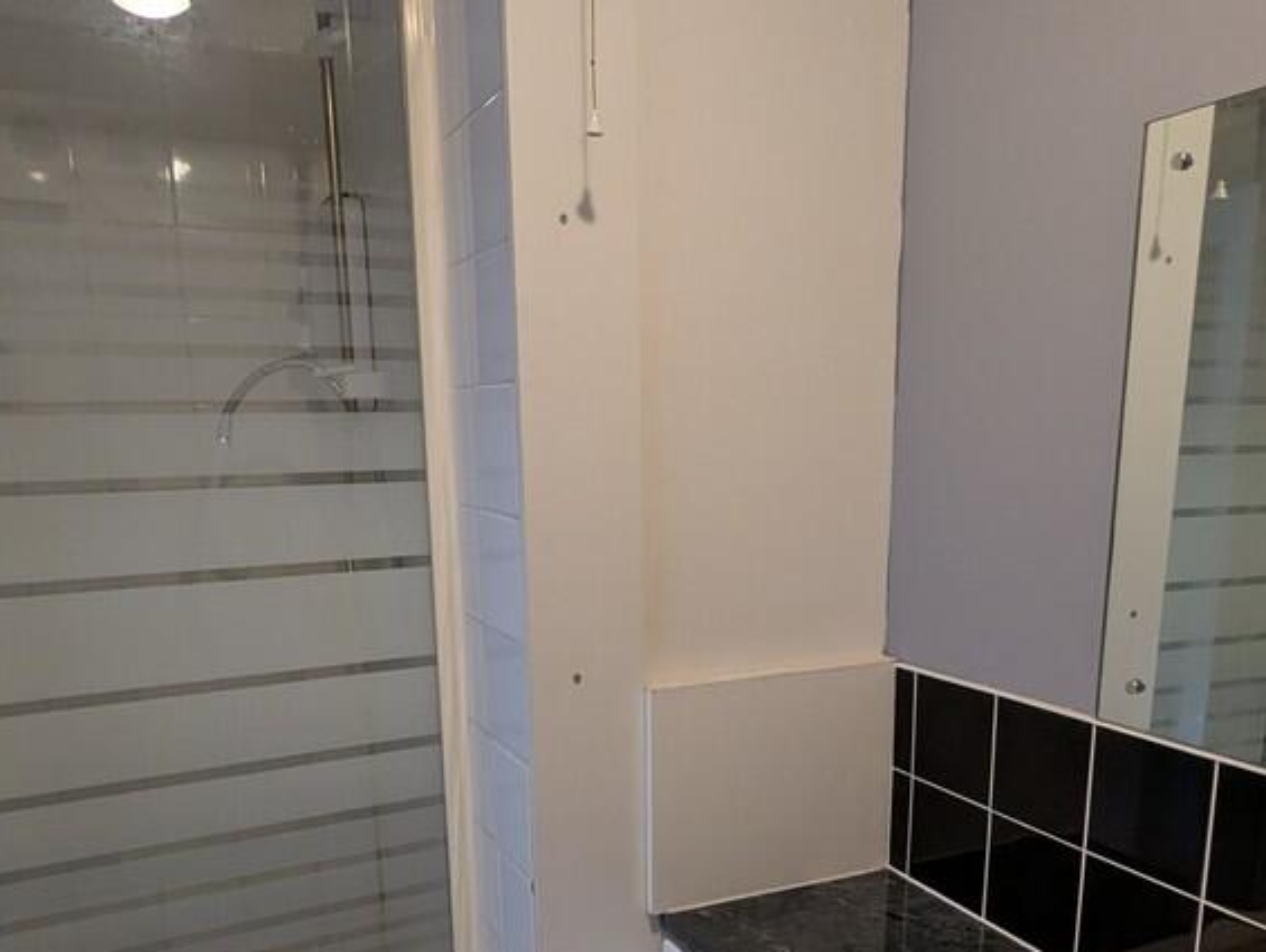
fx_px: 1062
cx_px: 623
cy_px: 684
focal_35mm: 29
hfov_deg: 61.6
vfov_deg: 47.0
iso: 234
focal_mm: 2.35
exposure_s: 1/33.3
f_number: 2.2
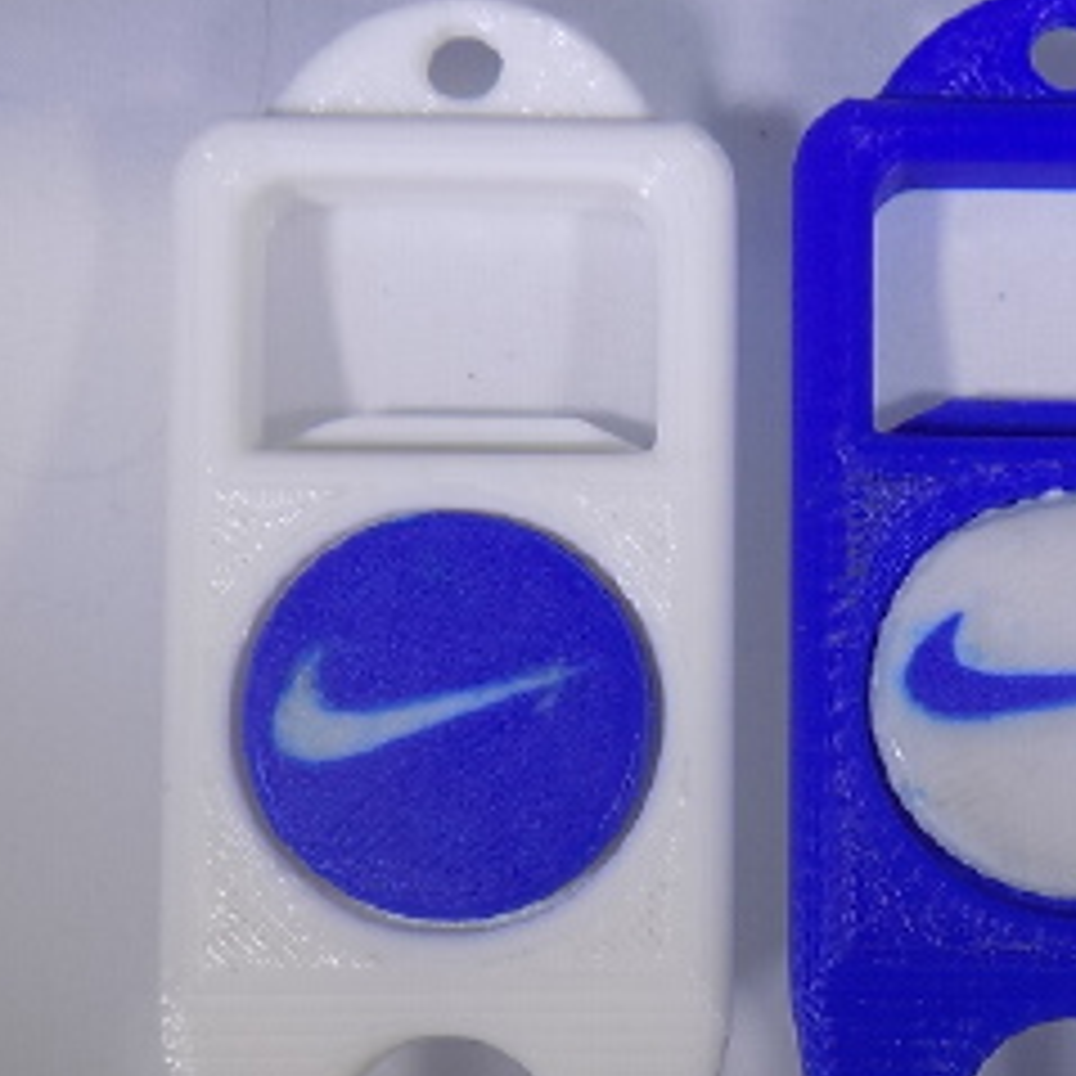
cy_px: 761
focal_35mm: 67
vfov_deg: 25.5
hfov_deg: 25.5
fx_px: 2356
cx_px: 768
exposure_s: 1/500
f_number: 3.4
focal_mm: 6.1
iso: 80
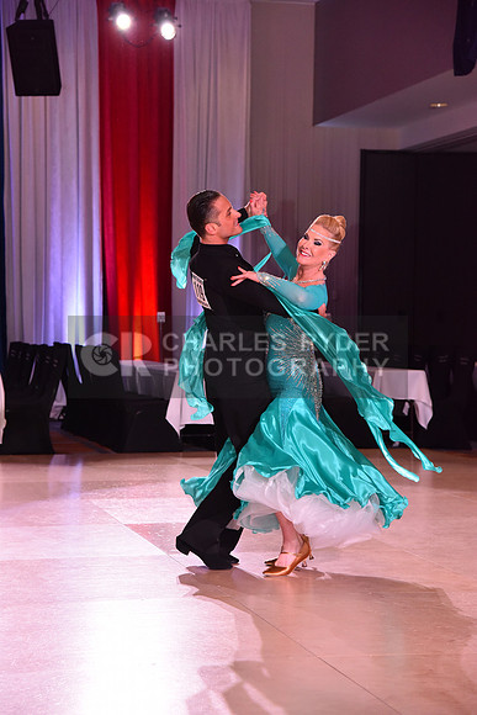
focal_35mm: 82
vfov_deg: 24.8
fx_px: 1629
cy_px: 358
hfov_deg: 16.7
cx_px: 238
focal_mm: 82
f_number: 5.6
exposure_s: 1/320
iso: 2500
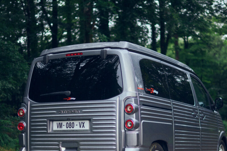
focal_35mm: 75
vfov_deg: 18.1
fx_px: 473
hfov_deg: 27.0
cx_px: 114
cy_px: 112
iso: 800
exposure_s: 1/200
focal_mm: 50
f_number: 1.4
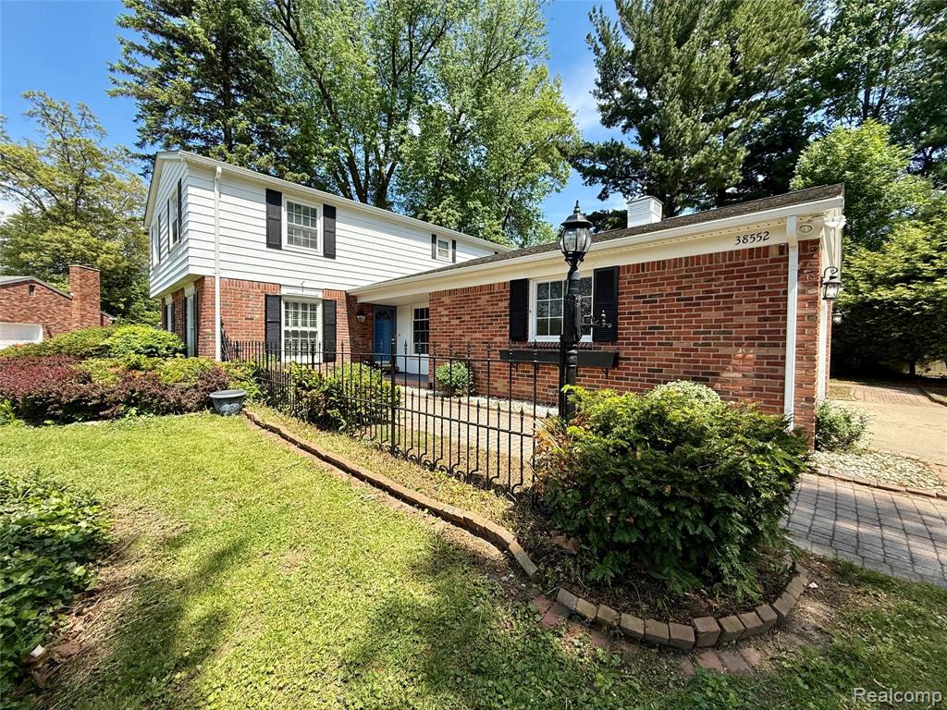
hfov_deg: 102.1
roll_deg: -1.1
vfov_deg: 85.7
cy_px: 355
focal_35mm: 14
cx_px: 474
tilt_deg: -1.6
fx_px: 383
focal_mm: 2.22
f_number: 2.2
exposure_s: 1/1211
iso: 64
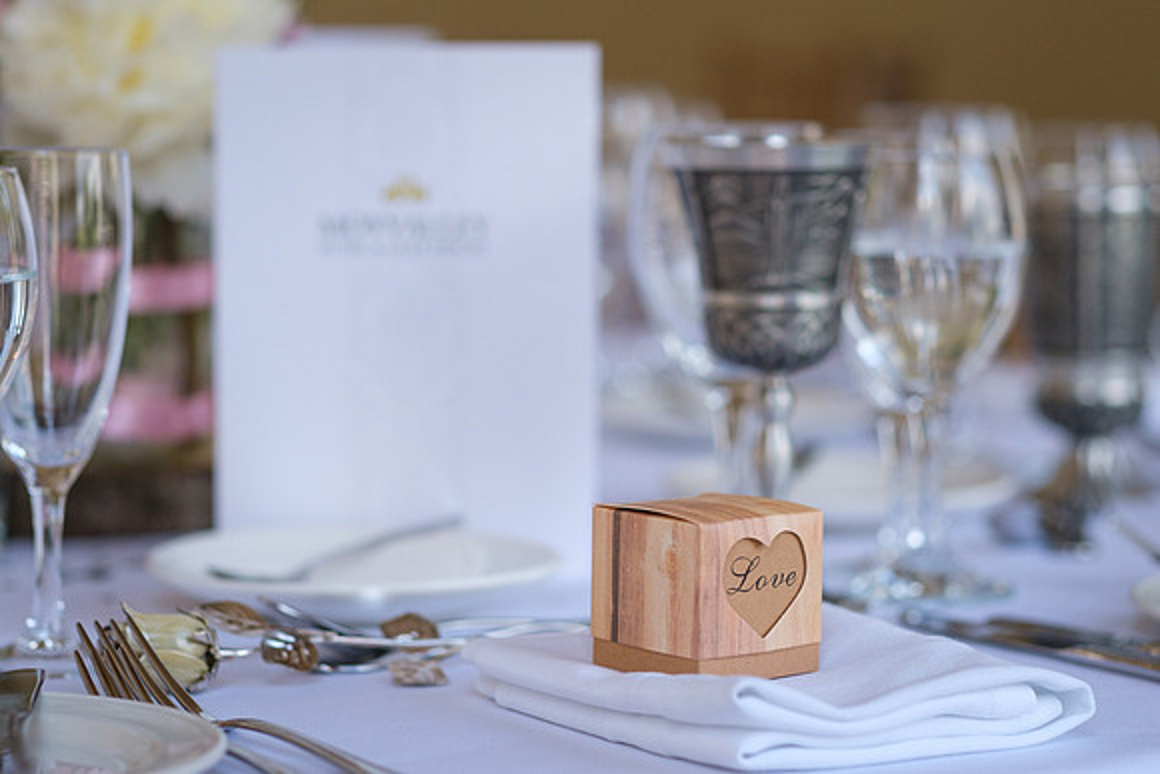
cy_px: 326
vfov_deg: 13.7
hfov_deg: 20.4
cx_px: 540
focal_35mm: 100
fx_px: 3225
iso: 320
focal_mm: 56
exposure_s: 1/2000
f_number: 2.5
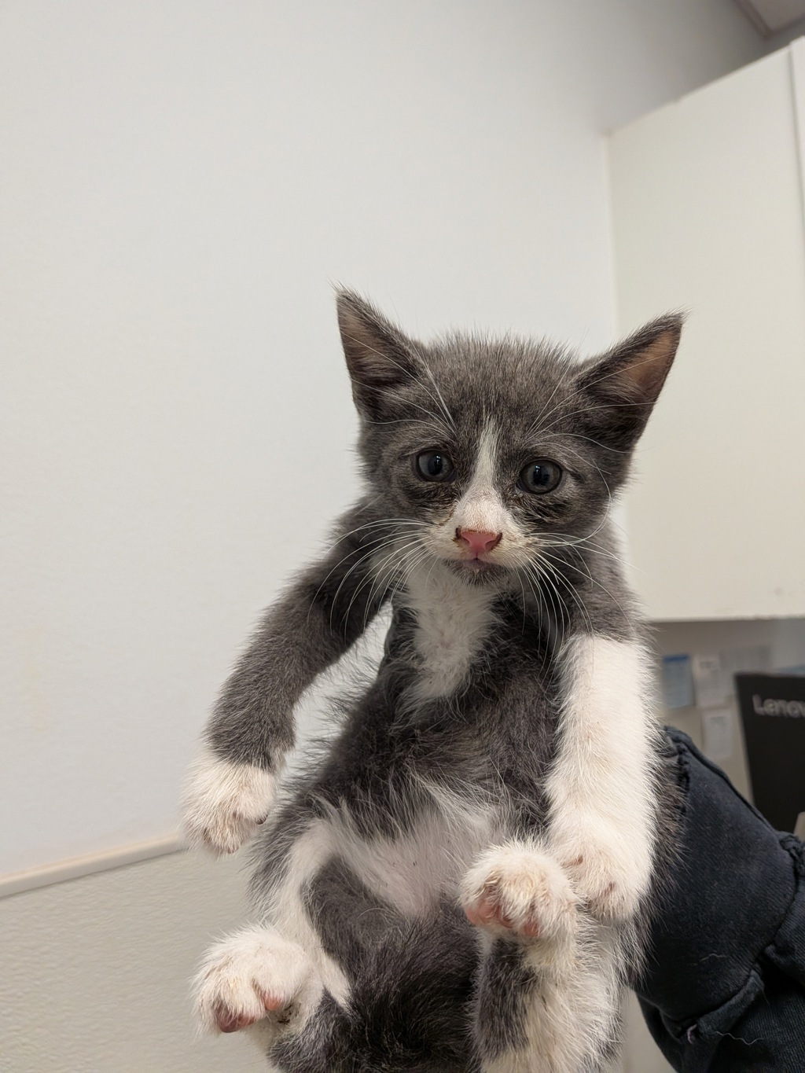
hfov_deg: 56.8
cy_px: 536
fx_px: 744
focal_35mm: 24
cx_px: 402
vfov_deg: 71.6
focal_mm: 4.53
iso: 395
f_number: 1.7
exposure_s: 1/123
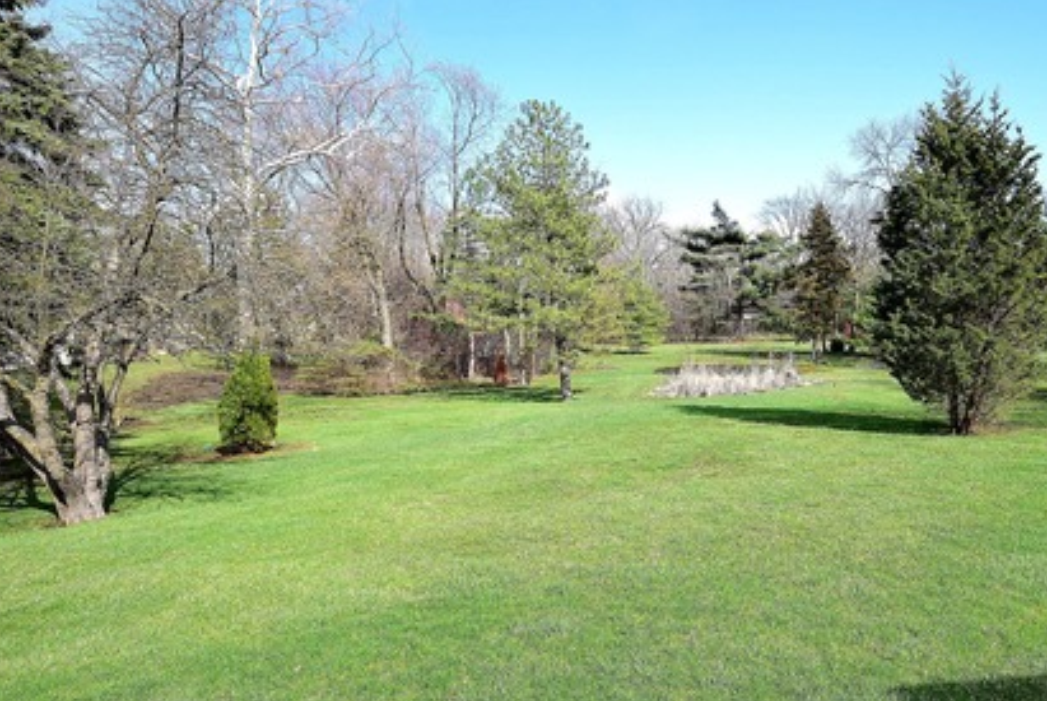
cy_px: 353
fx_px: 815
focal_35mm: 28
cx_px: 734
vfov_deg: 46.5
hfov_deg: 63.0
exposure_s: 1/400
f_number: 11
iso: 500
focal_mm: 12
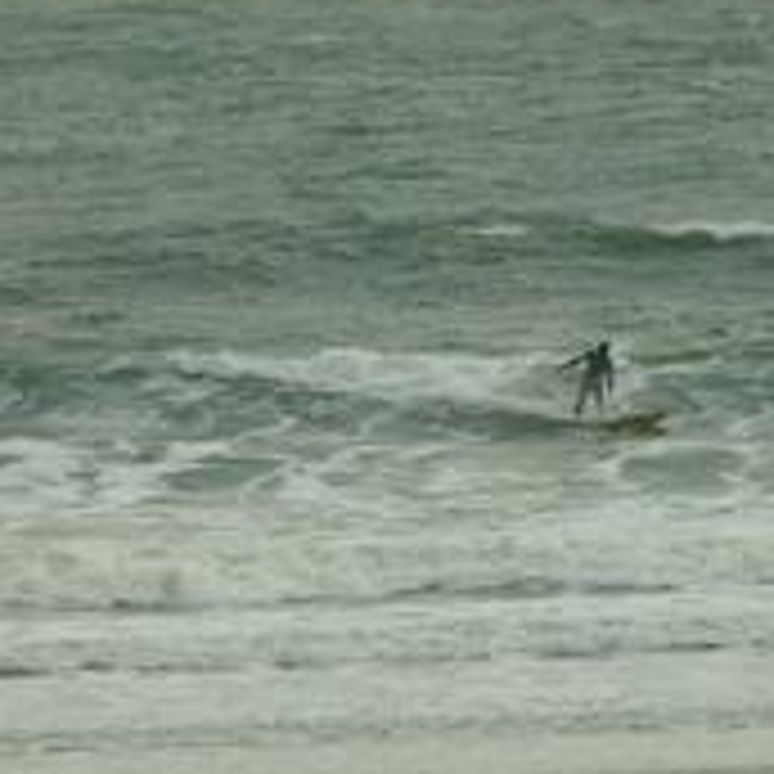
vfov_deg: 2.1
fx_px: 21604
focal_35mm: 854
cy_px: 432
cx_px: 646
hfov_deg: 2.1
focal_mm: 50
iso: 50
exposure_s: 1/204
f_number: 4.4
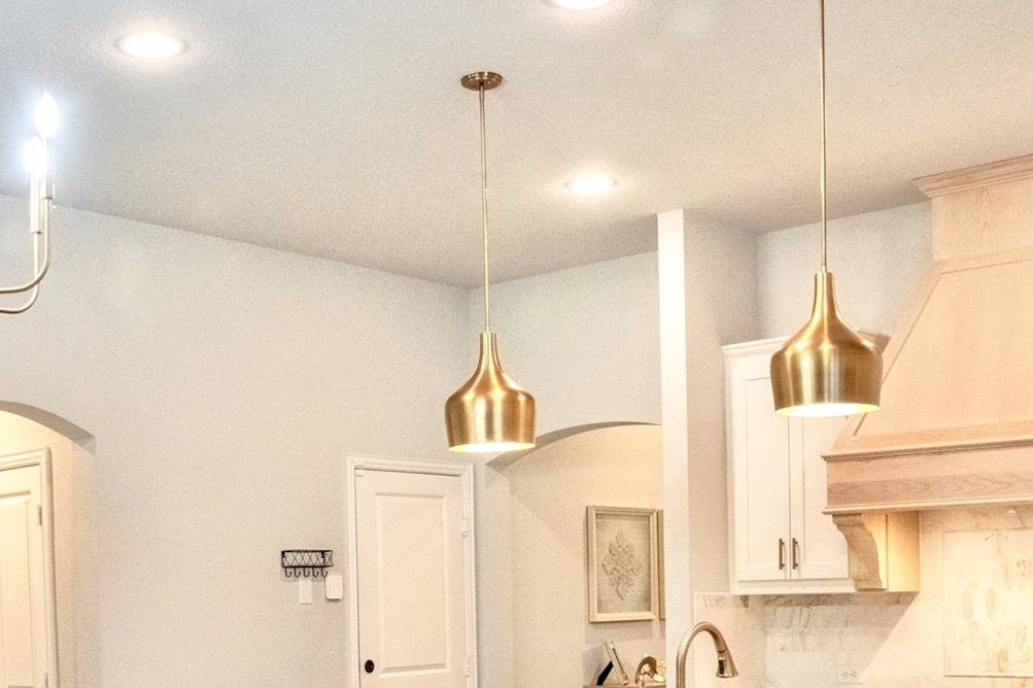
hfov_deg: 40.0
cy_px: 667
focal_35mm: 49
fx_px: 1405
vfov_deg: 26.2
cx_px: 363
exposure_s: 1/800
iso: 20000
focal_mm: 24
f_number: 8
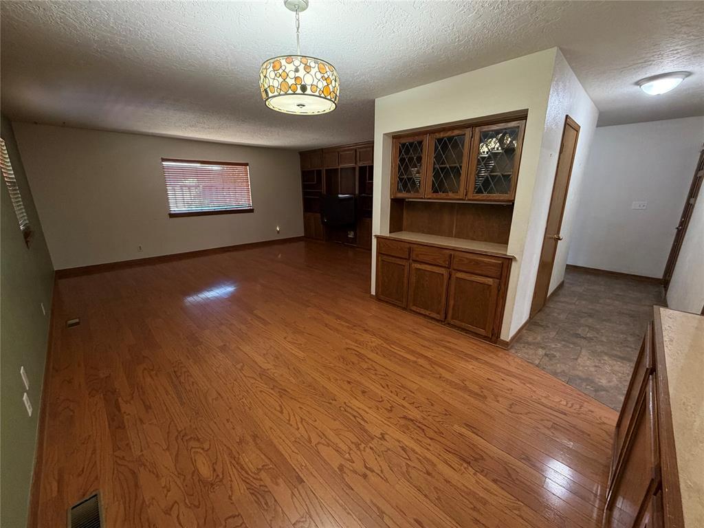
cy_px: 264
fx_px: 285
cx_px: 352
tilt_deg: -15.4
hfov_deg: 102.1
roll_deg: -0.2
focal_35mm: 14
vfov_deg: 85.7
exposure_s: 1/60
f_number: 2.2
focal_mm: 2.22
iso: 250
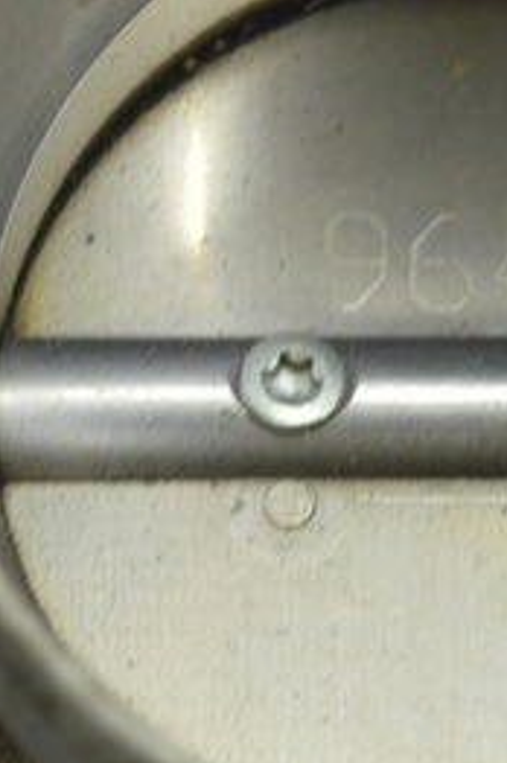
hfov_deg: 5.2
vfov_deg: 7.8
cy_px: 197
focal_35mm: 264
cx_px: 510
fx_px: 5590
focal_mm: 45
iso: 400
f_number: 5.6
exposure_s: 1/20
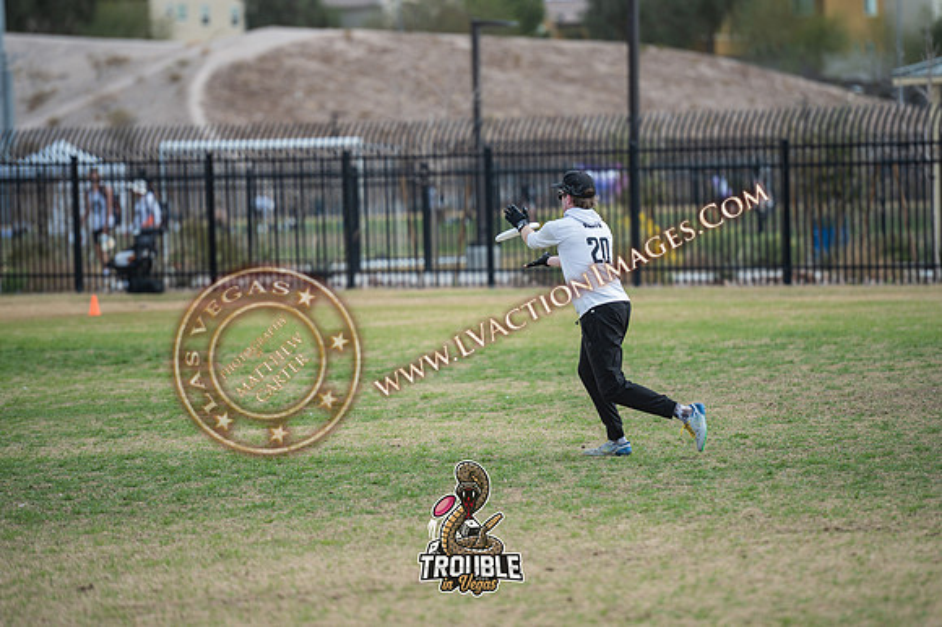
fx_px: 5875
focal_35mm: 225
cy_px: 314
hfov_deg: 9.2
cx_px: 494
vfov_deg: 6.1
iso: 160
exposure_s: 1/2000
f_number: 3.2
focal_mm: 200
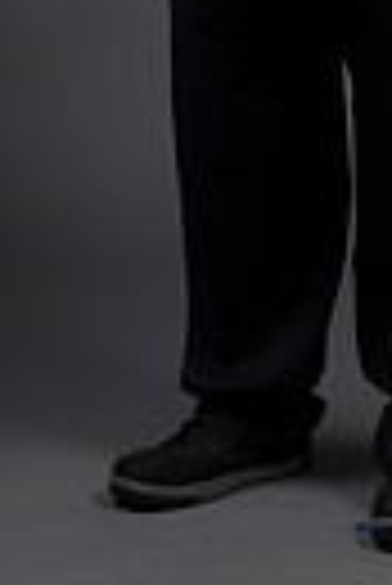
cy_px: -202
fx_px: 4512
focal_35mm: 277
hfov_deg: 5.0
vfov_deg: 7.3
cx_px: 311
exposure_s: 1/250
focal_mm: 80
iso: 160
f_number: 5.6
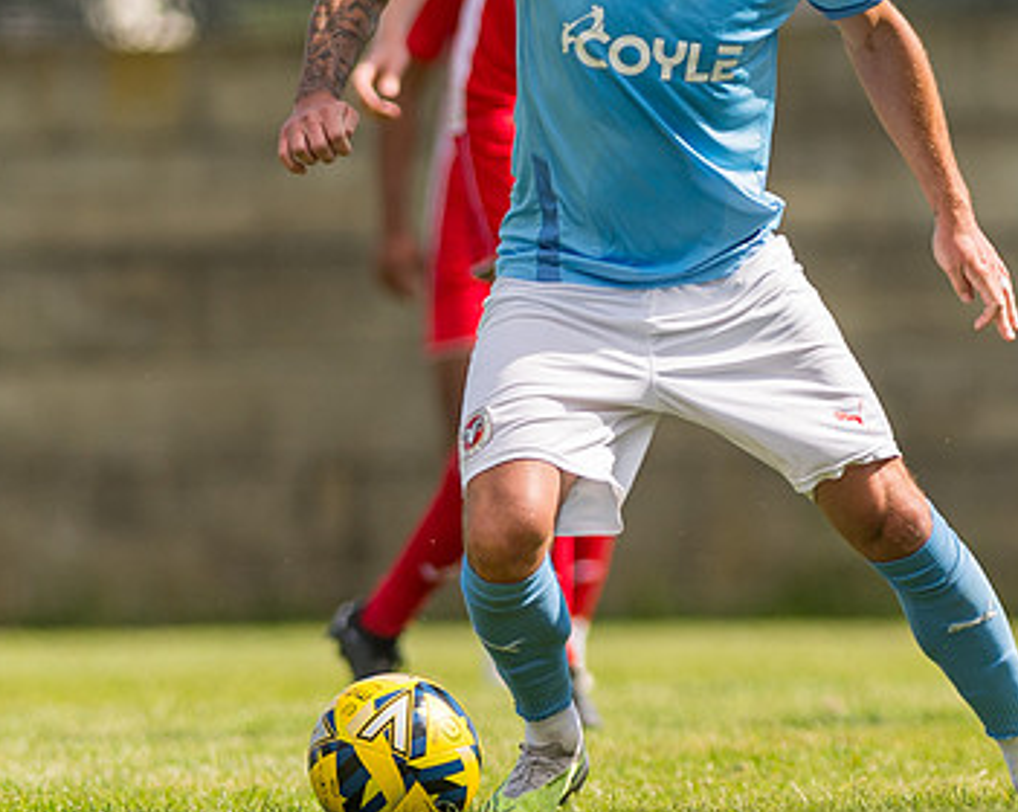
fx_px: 30878
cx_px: 910
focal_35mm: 1026
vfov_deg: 1.5
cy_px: 222
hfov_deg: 1.9
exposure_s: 1/2000
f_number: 2.8
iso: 100
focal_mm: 300
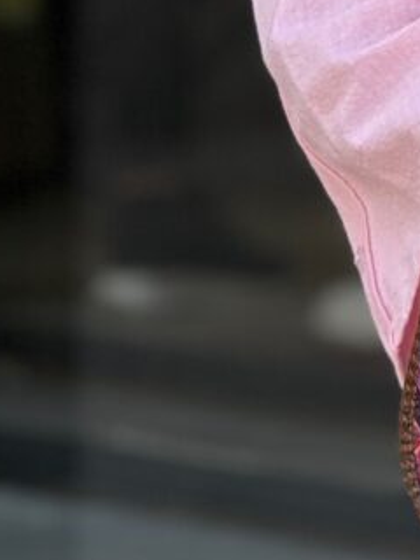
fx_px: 9706
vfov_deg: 3.3
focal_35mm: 600
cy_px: 68
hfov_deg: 2.5
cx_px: 861
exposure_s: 1/250
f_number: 2.8
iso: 64
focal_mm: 15.66
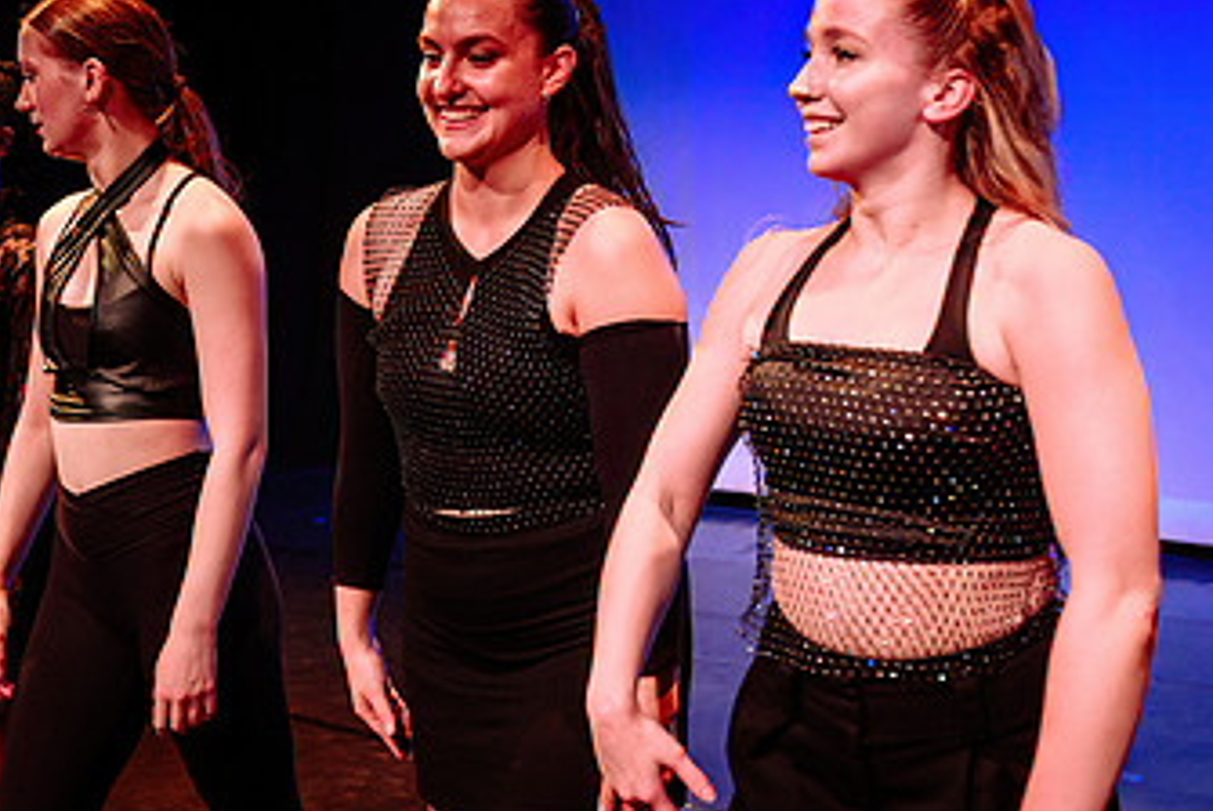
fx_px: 2023
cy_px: 357
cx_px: 481
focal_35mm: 60
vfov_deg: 22.7
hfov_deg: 33.3
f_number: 2.8
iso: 1250
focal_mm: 29.5
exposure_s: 1/300
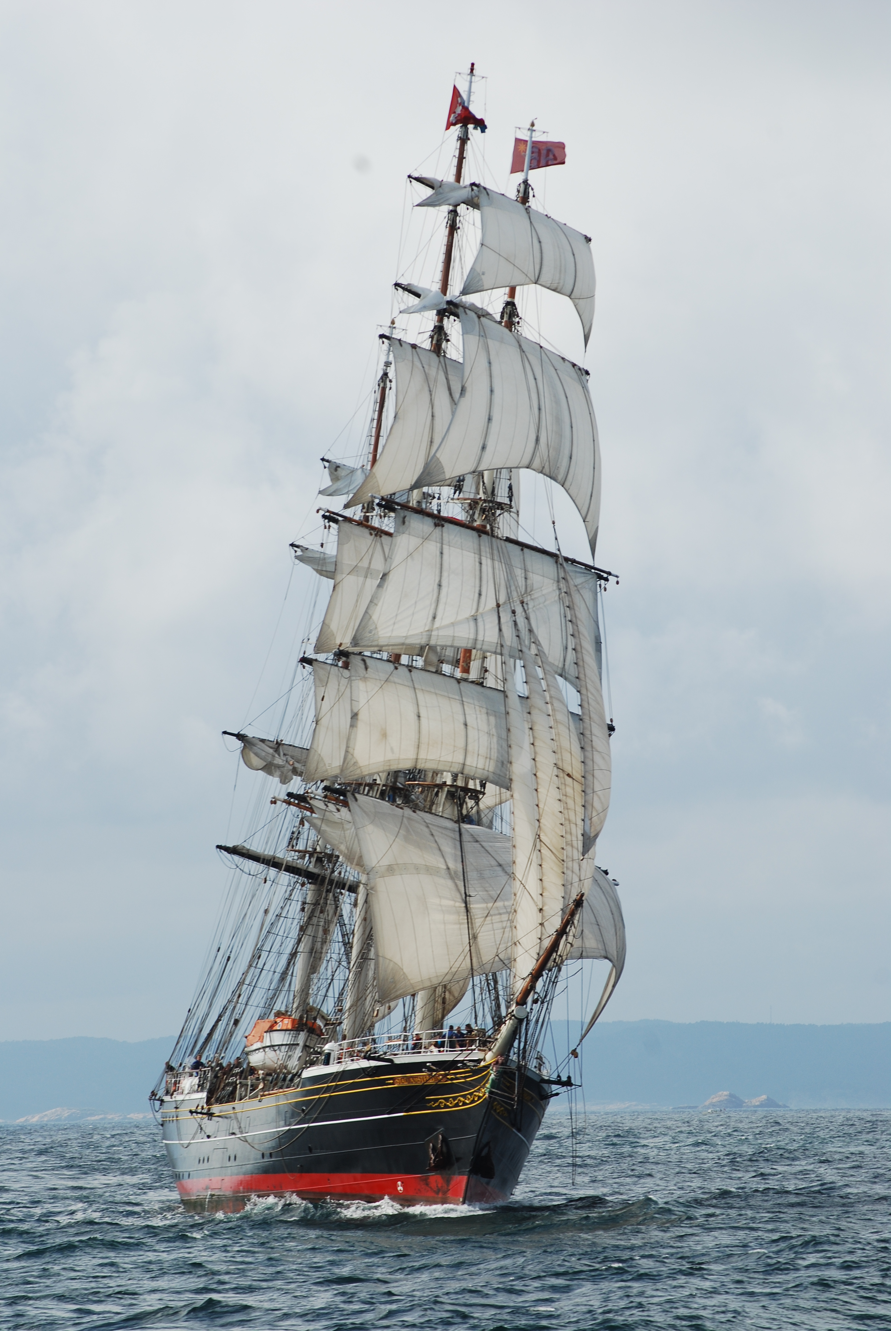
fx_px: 8051
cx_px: 446
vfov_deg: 9.5
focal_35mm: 218
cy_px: 666
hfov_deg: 6.3
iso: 110
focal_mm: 145
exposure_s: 1/250
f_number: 10
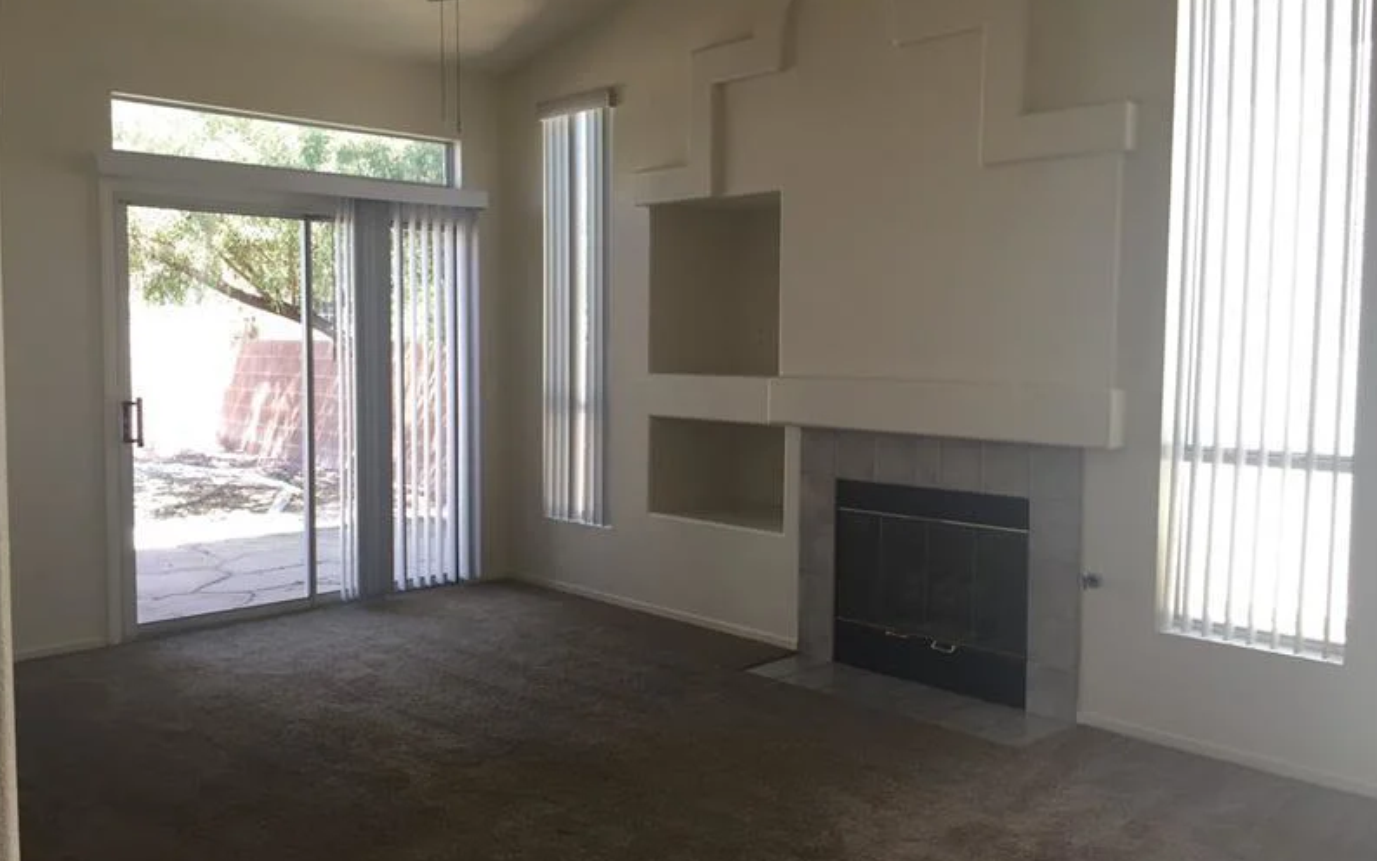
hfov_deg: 61.2
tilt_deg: -3.5
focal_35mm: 31
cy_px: 448
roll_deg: -1.2
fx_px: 1164
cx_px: 688
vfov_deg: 40.6
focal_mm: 4.15
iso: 50
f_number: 2.2
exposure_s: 1/120
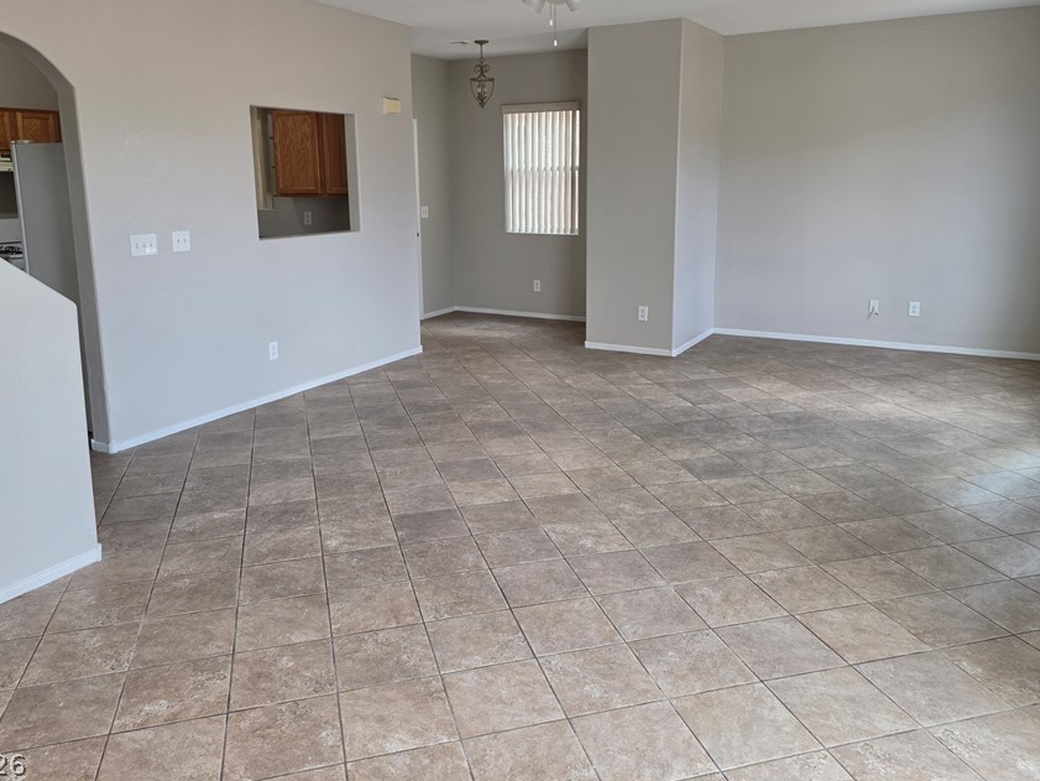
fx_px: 841
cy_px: 309
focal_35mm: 28
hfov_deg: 63.4
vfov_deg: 49.4
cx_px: 523
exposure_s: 1/120
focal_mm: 6.25
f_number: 1.7
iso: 125
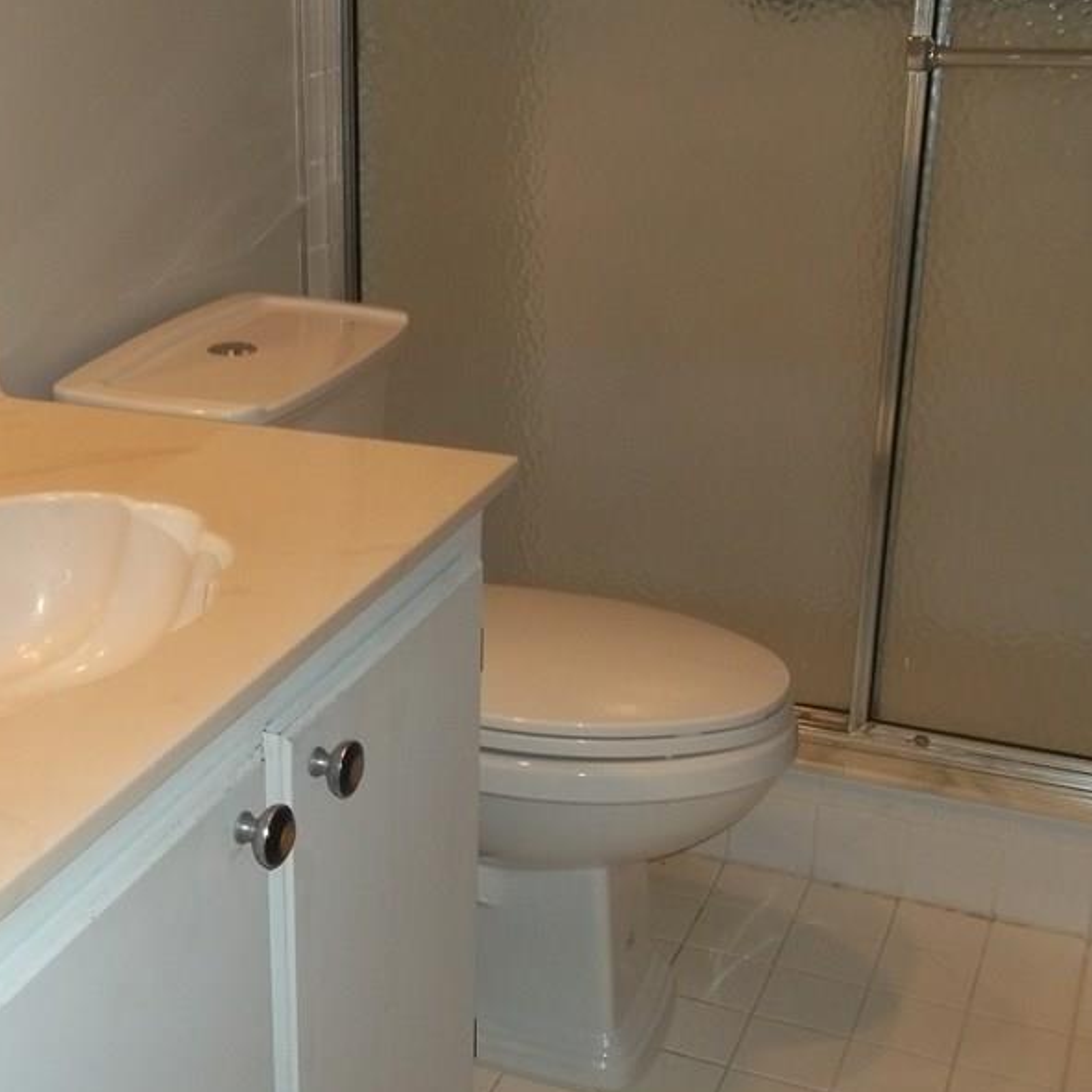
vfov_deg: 34.7
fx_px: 1749
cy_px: 584
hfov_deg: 33.9
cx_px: 251
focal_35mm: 49
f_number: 2.9
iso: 160
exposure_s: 1/30
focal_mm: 5.7
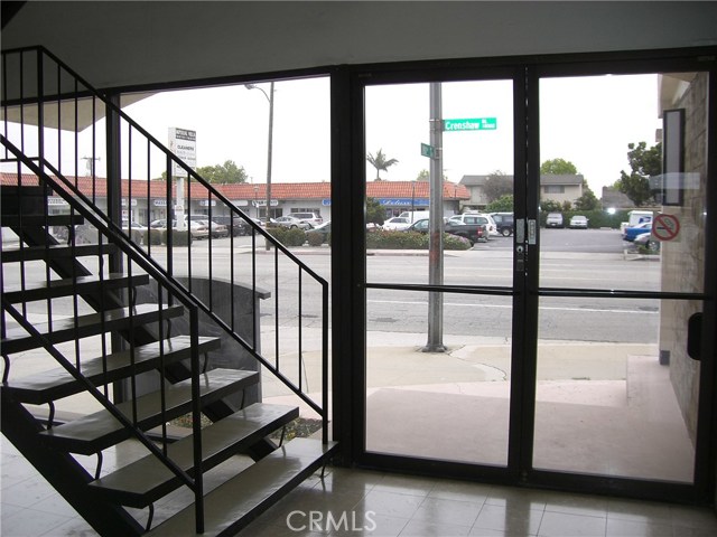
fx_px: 787
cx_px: 358
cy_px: 268
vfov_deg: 37.7
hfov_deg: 49.0
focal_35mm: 38
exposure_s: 1/320
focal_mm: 6.2
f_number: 2.7
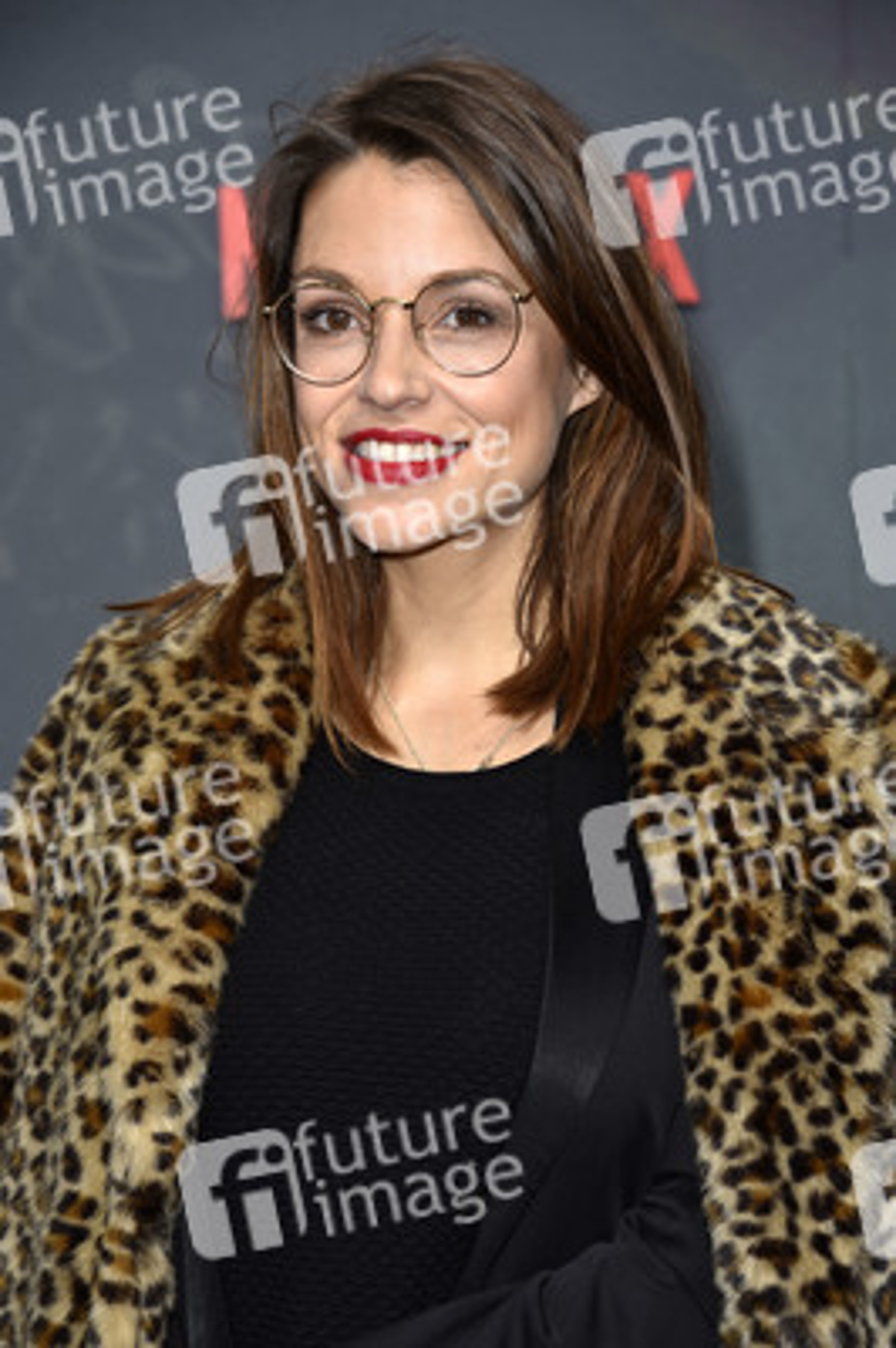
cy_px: 674
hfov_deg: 10.9
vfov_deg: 16.4
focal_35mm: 125
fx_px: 4674
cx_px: 448
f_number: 7.1
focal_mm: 125
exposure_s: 1/200
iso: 250
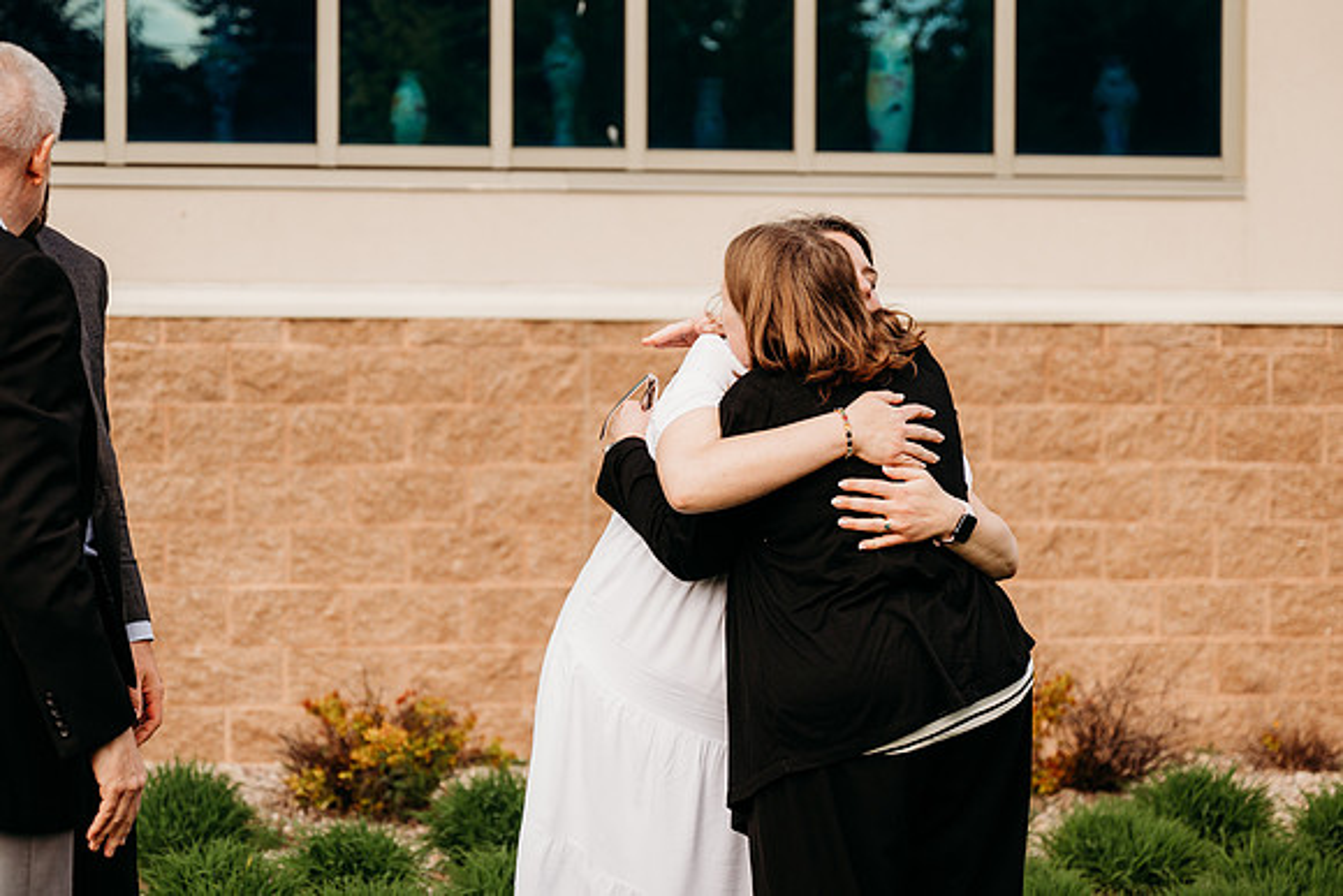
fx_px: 3443
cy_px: 470
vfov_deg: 14.8
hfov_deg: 22.1
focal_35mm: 92
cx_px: 583
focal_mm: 70
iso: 200
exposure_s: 1/1600
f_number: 2.8
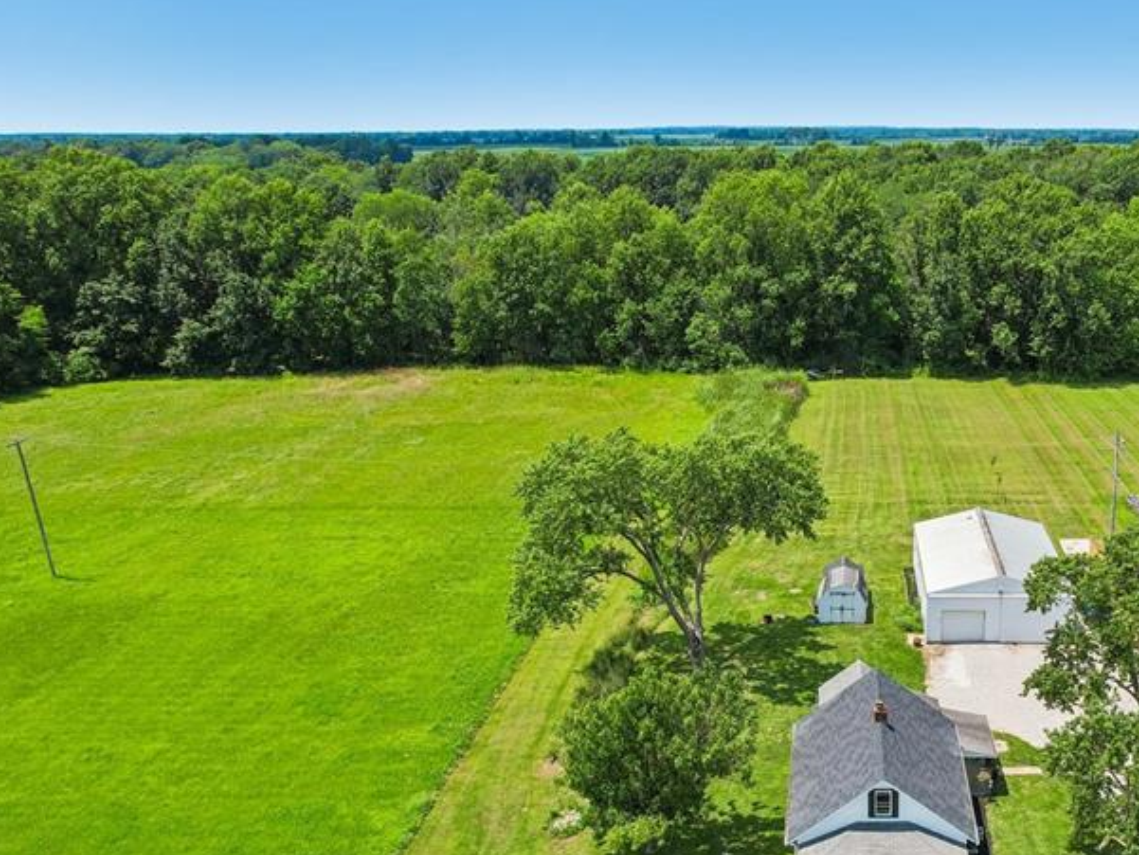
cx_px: 840
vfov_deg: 38.7
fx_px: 1185
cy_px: 633
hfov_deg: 49.5
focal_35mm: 36
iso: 100
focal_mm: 8.4
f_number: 2.8
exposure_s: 1/2000
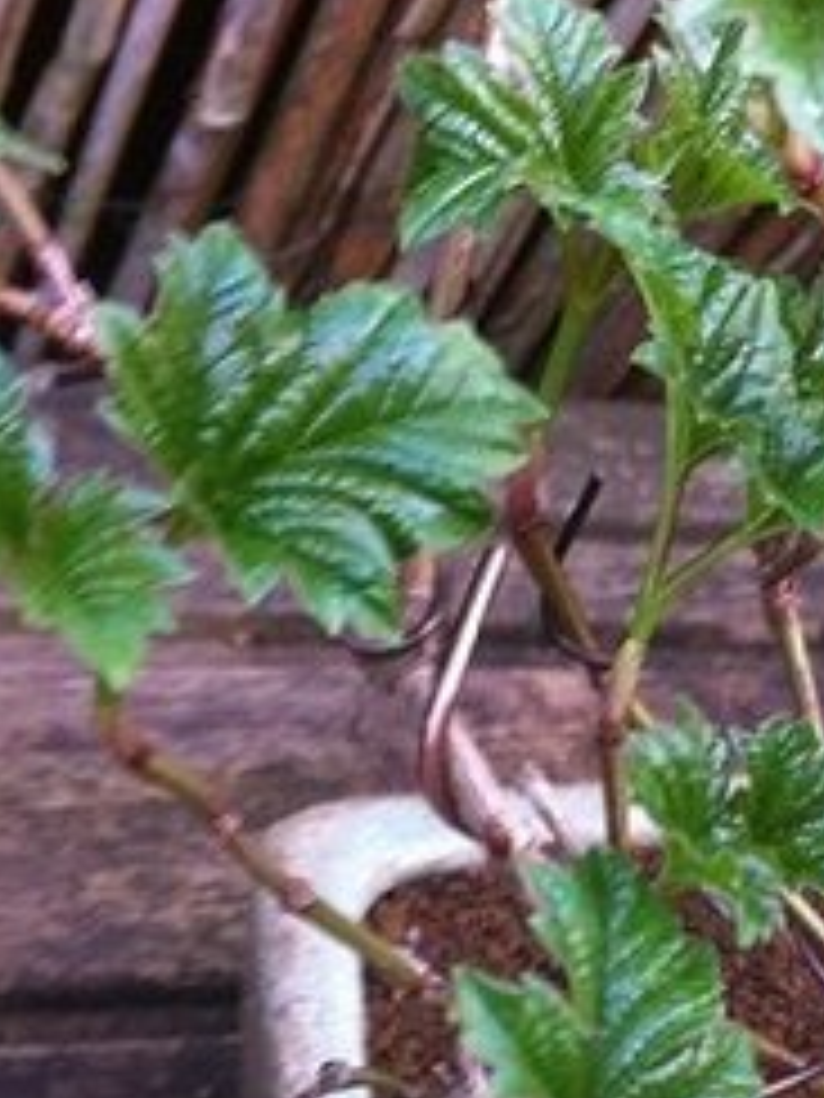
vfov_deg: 22.4
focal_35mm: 86
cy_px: 904
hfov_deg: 17.0
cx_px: 678
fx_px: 2730
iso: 80
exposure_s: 1/40
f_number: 2.8
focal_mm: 3.85
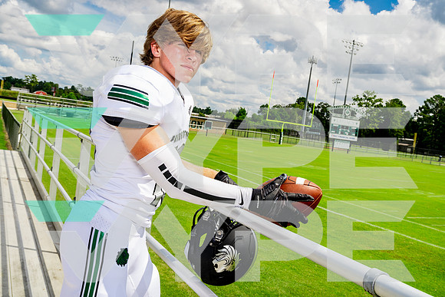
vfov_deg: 36.9
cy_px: 148
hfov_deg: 53.1
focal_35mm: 36
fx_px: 445
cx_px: 222
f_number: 11
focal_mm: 36
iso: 200
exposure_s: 1/250
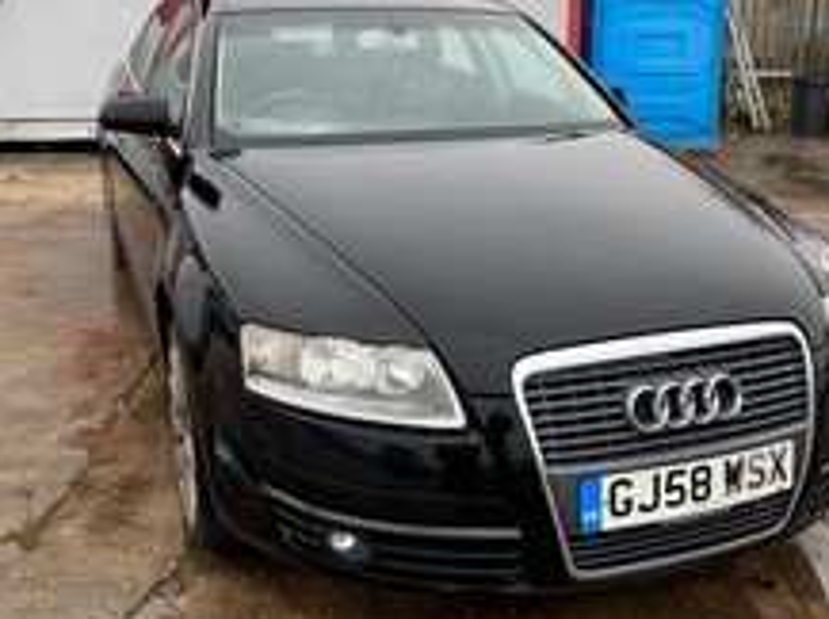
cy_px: 252
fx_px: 1004
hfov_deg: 44.7
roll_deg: +0.4
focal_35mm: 42
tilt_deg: -15.2
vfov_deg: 34.2
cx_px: 481
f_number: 1.8
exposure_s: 1/121
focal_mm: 4.25
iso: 100
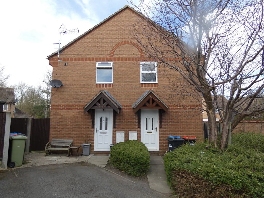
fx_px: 153
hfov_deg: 81.7
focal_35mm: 20
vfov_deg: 66.0
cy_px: 99
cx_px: 132
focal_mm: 3.6
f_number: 2.8
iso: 80
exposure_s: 1/320
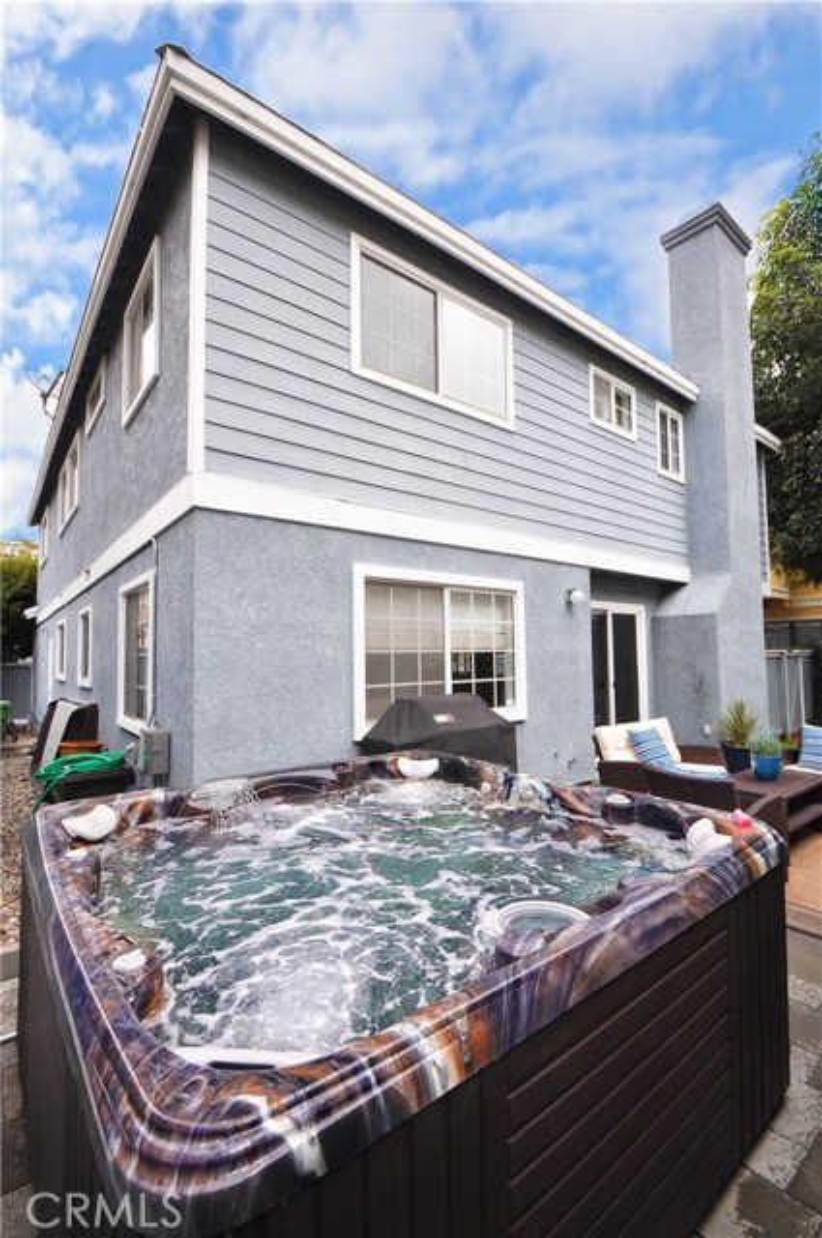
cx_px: 411
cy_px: 619
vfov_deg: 100.5
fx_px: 515
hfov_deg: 77.2
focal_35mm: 15
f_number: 11
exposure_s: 1/160
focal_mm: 10
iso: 320
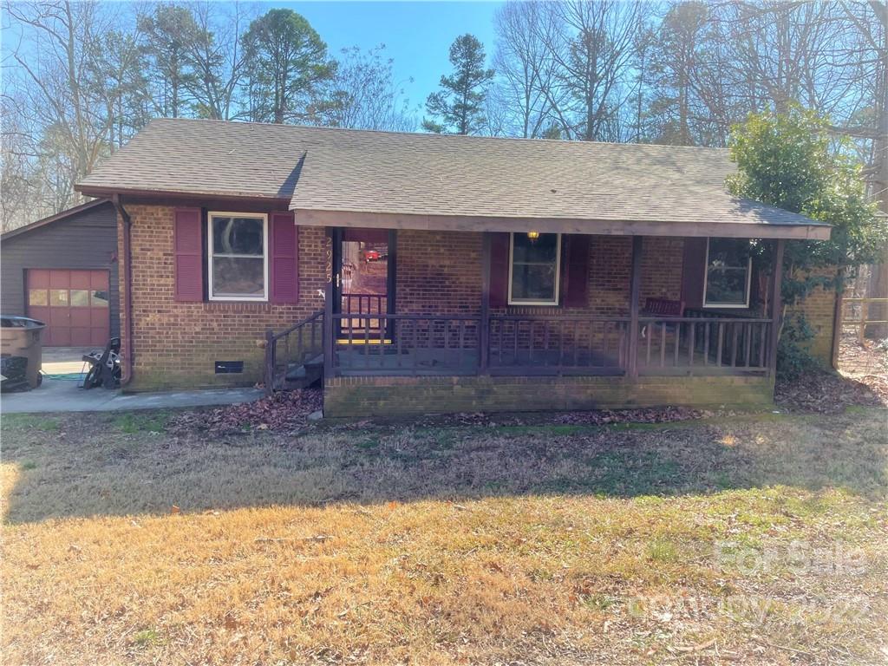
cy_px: 333
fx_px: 667
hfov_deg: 67.3
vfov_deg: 53.1
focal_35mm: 26
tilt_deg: -6.5
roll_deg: -0.4
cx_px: 444
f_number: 1.6
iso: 32
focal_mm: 4.2
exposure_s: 1/1233
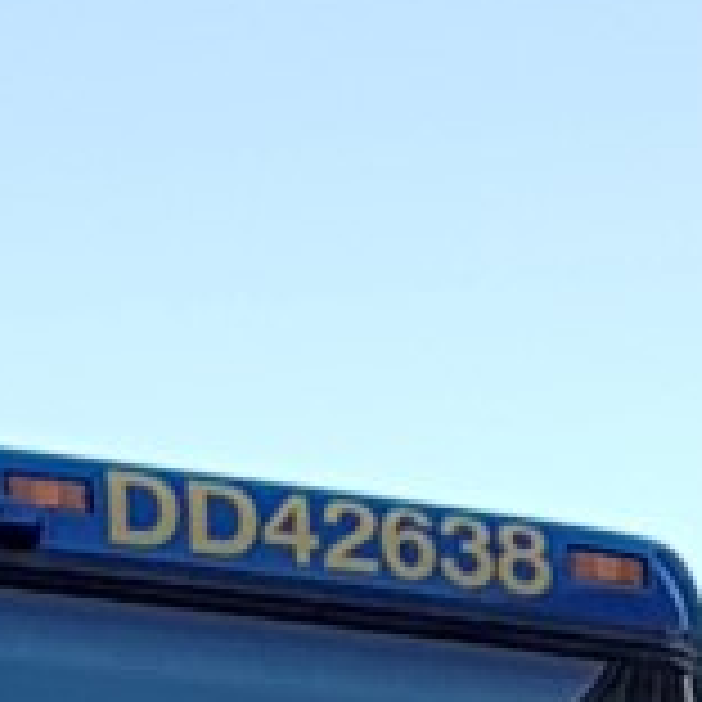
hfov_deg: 11.5
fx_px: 3465
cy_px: 1948
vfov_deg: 9.6
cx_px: 194
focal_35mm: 151
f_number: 1.7
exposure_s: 1/790
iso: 40
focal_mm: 4.2
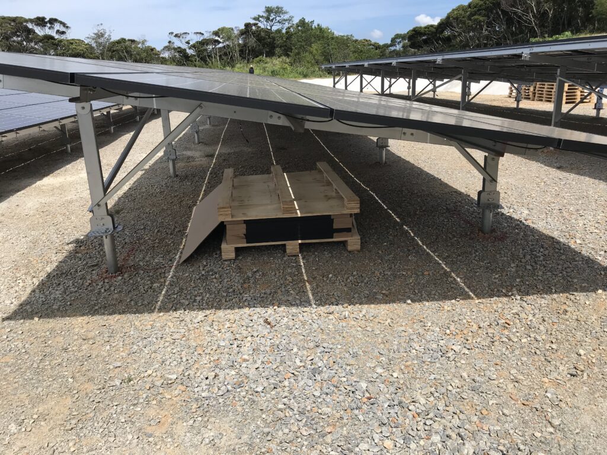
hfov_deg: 63.4
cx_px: 304
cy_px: 228
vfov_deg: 49.7
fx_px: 491
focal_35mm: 28
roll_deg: +3.2
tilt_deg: -16.7
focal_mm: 3.99
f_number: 1.8
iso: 20
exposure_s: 1/2740
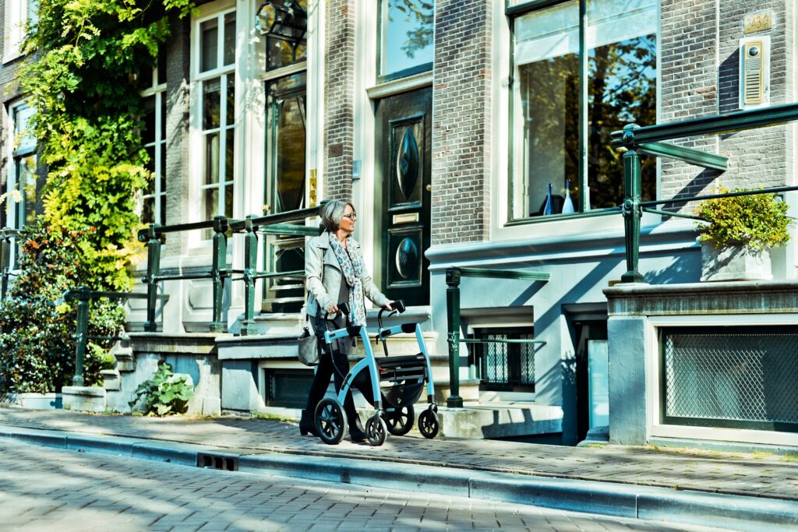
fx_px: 1108
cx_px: 399
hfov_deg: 39.6
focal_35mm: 50
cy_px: 266
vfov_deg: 27.0
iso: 200
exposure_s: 1/2000
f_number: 2.5
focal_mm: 50
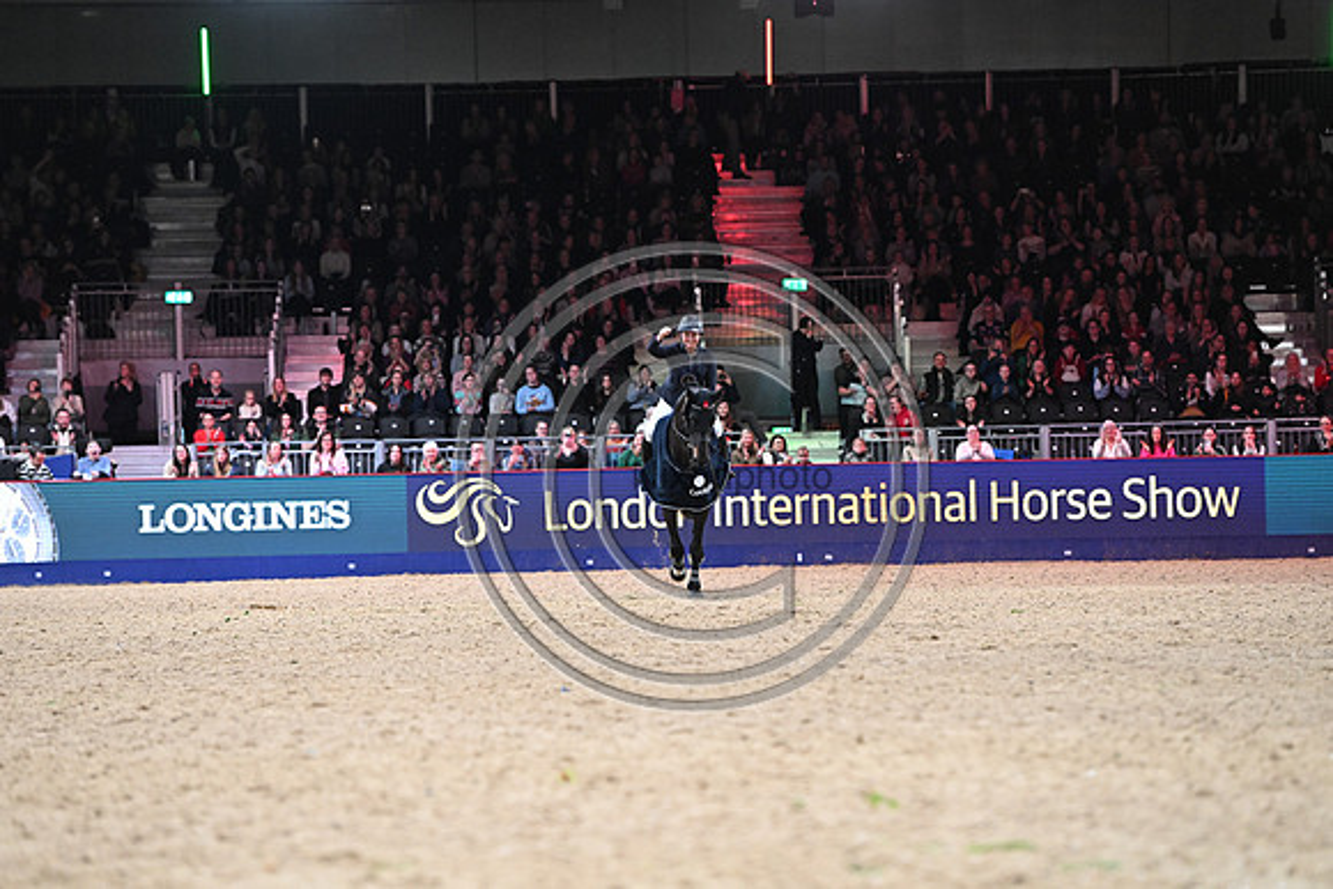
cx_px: 666
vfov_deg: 8.3
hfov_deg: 12.4
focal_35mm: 165
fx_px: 6111
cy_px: 444
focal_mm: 165
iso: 6400
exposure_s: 1/800
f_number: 4.5
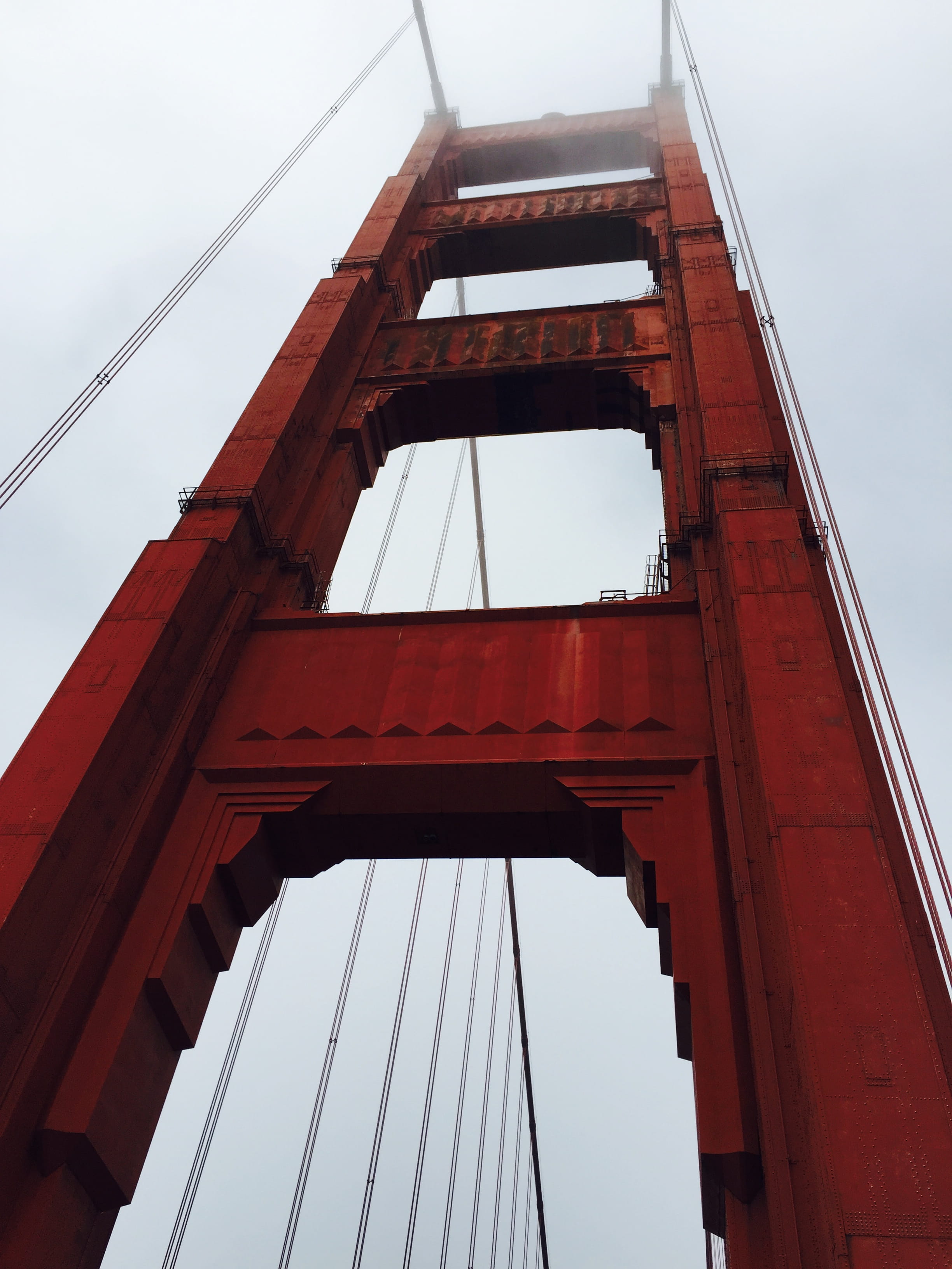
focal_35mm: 29
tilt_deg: +53.6
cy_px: 634
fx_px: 1063
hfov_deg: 48.2
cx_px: 476
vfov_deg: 61.7
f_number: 2.2
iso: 32
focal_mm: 4.15
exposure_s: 1/3968
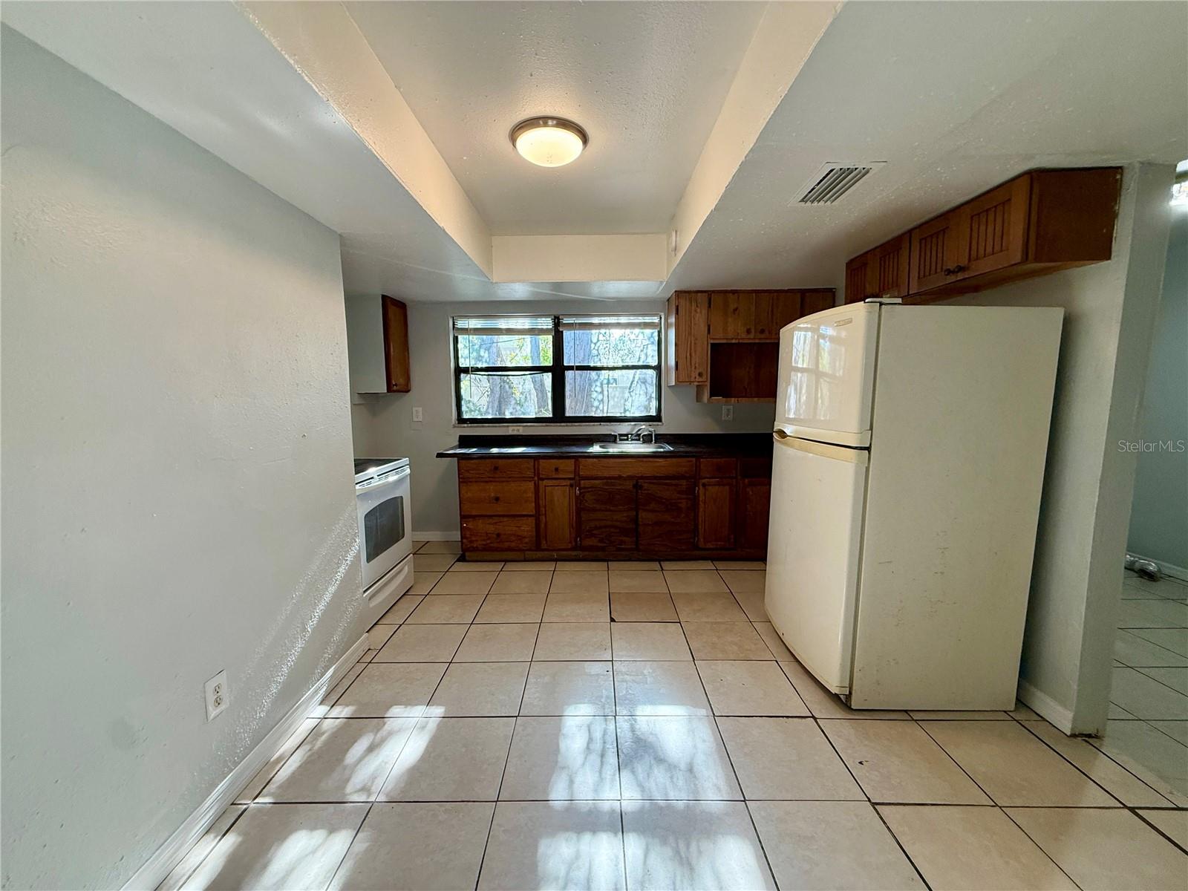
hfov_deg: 102.1
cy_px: 446
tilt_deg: -4.2
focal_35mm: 14
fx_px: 480
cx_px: 594
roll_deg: +1.3
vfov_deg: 85.7
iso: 200
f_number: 2.2
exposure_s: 1/120
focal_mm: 2.22
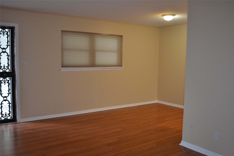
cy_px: 78
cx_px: 117
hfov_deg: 57.2
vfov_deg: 40.0
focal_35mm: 33
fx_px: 214
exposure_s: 1/60
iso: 640
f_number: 3.8
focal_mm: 22
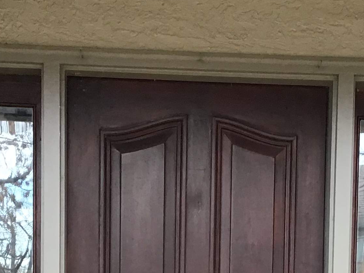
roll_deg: -1.6
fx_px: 946
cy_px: 355
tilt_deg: -2.2
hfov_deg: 21.7
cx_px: 229
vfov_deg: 15.6
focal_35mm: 90
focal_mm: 3.3
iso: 25
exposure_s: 1/30
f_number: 2.4
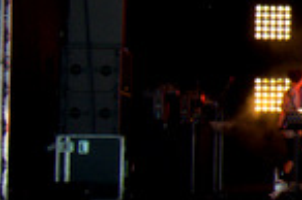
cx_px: 709
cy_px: 105
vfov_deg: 7.7
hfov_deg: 10.2
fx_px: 1492
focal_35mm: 178
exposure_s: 1/80
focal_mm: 24
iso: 2000
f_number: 4
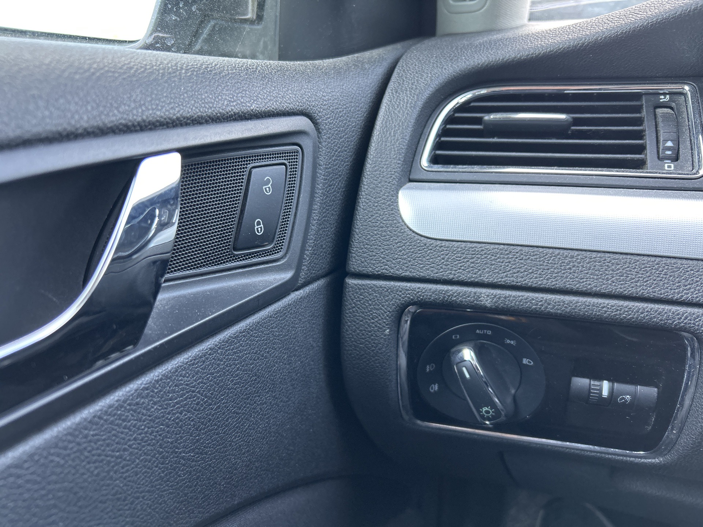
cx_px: 352
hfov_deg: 67.3
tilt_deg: -18.4
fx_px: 528
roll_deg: +1.6
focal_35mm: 26
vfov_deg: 53.1
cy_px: 264
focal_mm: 5.7
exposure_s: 1/121
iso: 125
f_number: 1.5
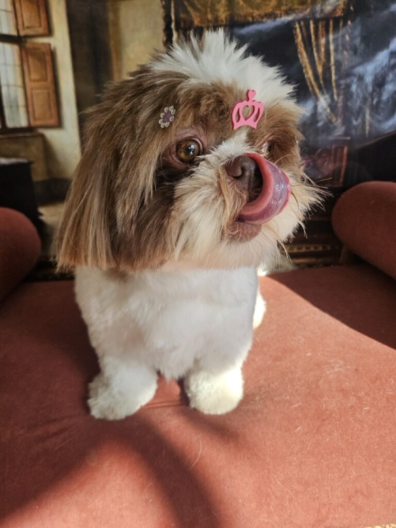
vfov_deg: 73.9
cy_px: 264
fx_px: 351
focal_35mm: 23
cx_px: 198
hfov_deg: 58.9
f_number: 1.8
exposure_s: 1/719
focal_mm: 5.4
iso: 50
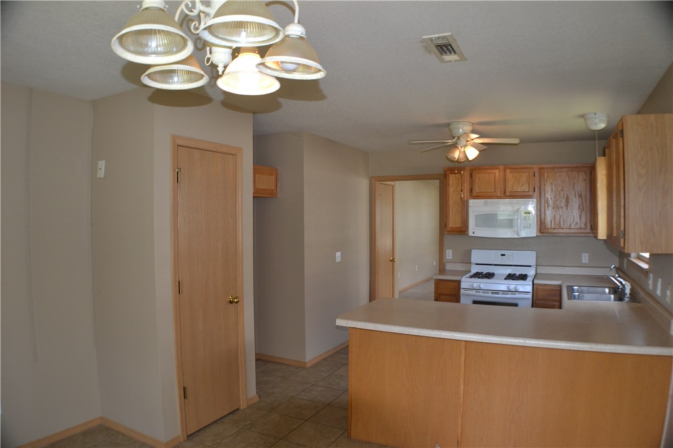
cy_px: 224
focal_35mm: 30
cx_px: 336
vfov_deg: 43.6
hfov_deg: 61.9
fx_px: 561
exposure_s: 1/125
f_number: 4
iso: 400
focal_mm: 20
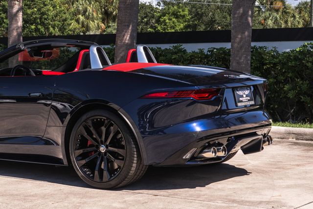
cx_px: 69
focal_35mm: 90
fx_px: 783
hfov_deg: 22.3
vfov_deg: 15.1
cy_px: 59
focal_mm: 44
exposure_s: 1/160
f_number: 7.1
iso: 200
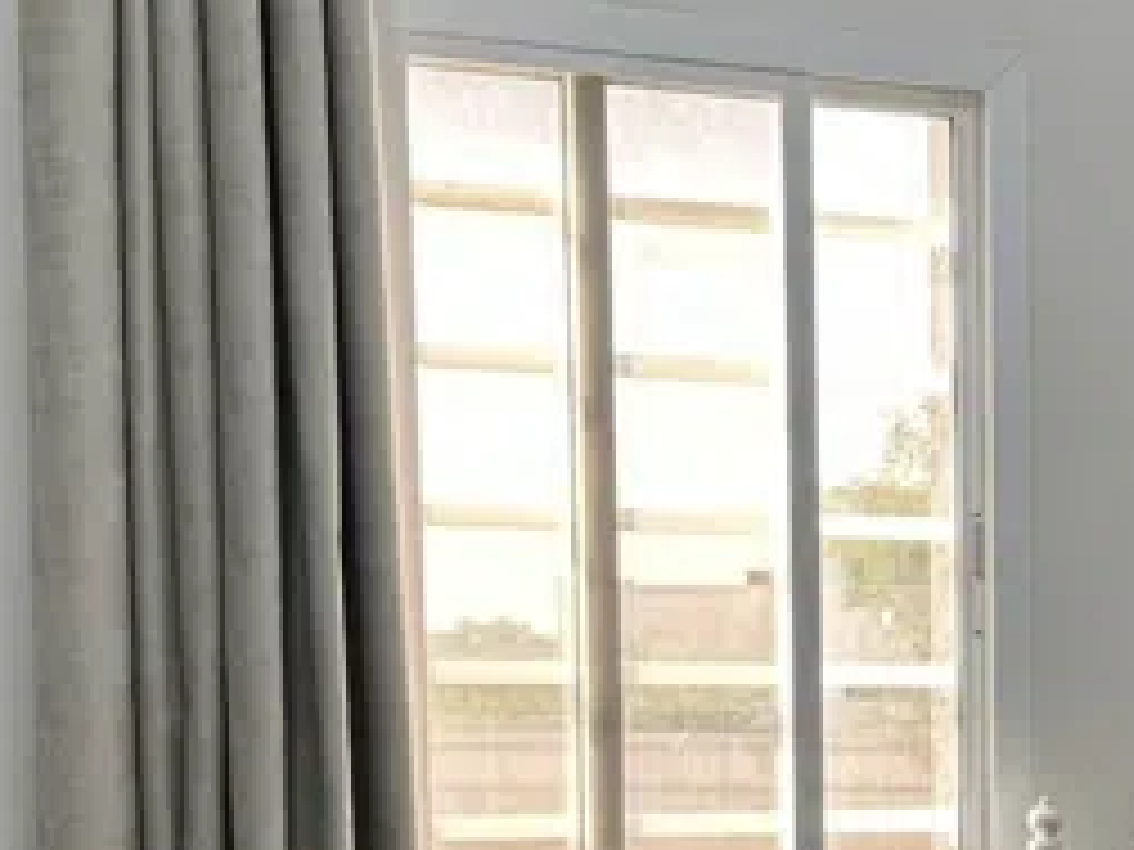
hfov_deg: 28.1
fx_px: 1998
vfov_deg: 22.2
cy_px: 1025
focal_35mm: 61
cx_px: 1328
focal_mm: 6.86
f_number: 1.78
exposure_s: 1/193
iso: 80
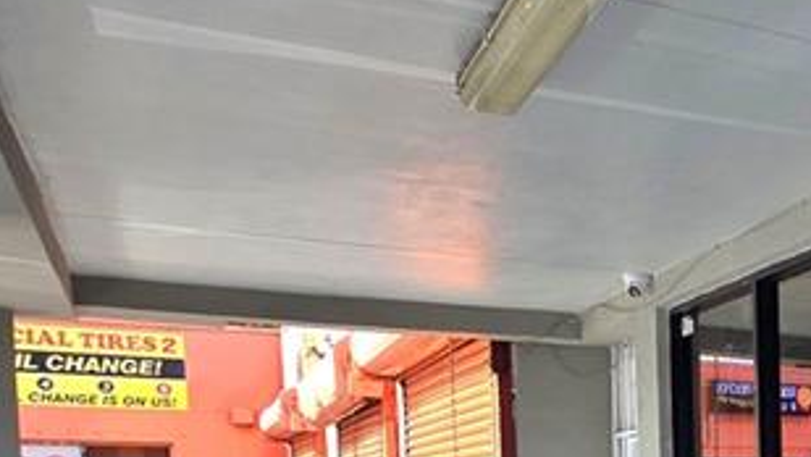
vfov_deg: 19.8
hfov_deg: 28.5
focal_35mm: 55
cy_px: 617
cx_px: 1136
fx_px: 1183
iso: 40
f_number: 1.9
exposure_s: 1/1111
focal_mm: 2.2
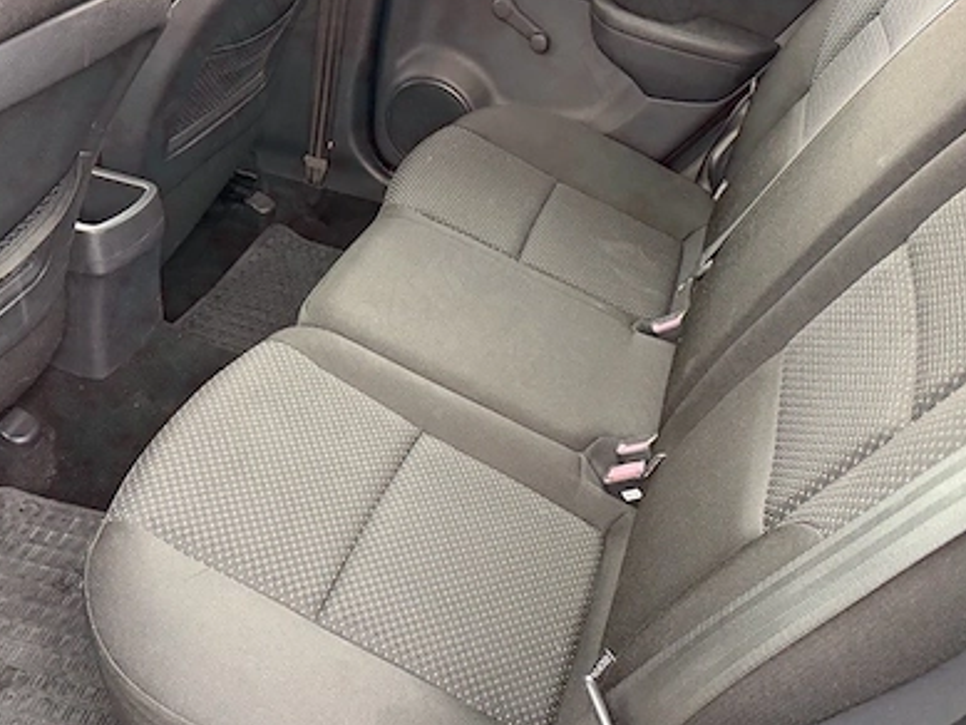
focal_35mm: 37
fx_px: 1033
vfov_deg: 38.7
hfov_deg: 50.1
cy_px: 360
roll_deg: -6.2
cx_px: 449
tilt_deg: -37.6
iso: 400
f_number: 1.78
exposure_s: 1/60
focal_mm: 6.76
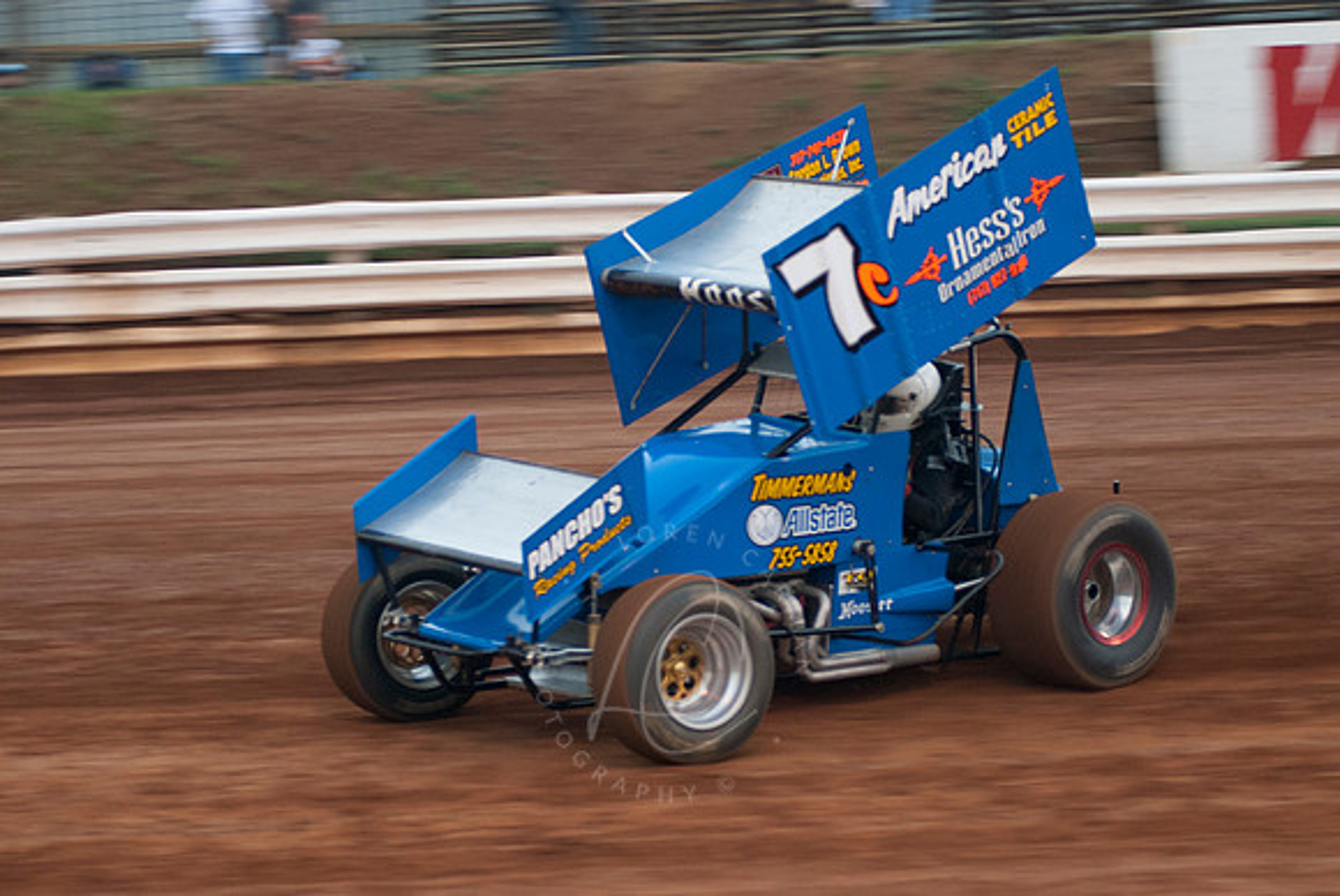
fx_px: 4471
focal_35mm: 120
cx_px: 670
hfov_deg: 17.0
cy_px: 448
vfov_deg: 11.4
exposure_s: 1/320
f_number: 3.2
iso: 400
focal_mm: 80
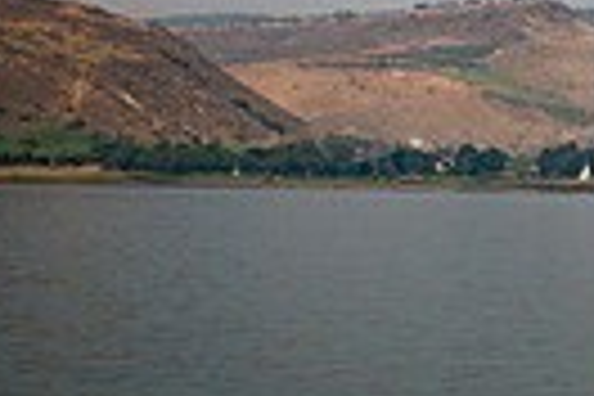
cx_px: 1242
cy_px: 70
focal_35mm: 219
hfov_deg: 8.8
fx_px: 3613
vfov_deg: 6.3
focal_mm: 50
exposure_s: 1/800
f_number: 2.8
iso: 100
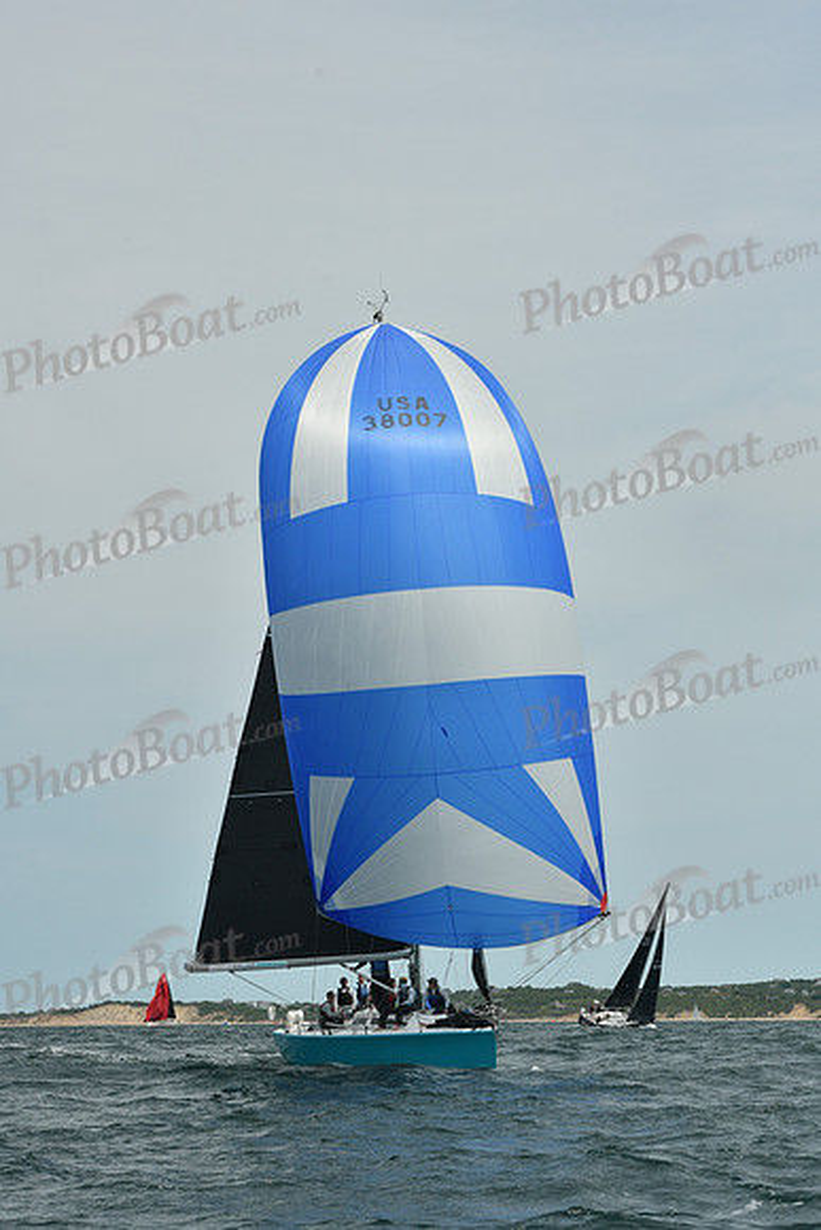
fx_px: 2940
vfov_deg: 23.6
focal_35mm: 86
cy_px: 615
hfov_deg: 15.9
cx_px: 410
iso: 320
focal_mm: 86
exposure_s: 1/1250
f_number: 9
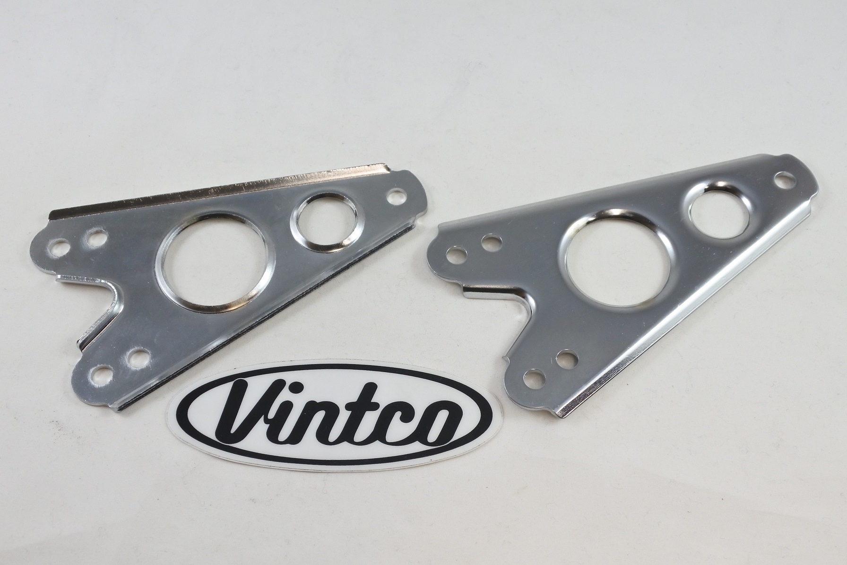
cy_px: 282
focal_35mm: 39
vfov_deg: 34.2
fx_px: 918
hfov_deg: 49.5
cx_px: 424
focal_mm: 14.7
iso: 400
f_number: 4.2
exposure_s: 1/160
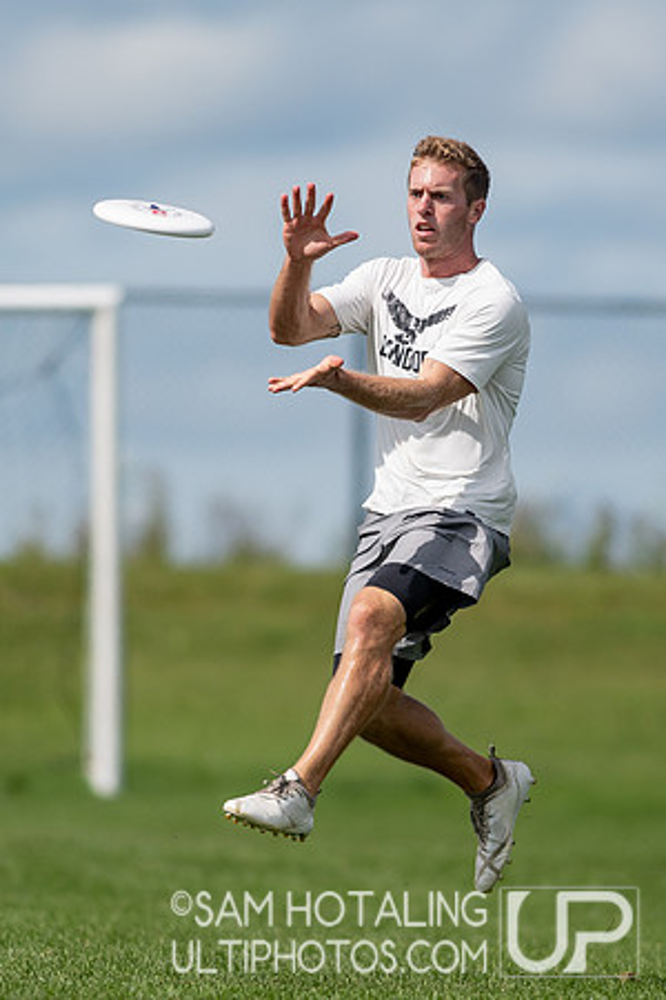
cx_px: 264
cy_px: 560
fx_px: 22475
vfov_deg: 2.5
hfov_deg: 1.7
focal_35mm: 810
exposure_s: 1/4000
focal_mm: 300
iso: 100
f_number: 2.8
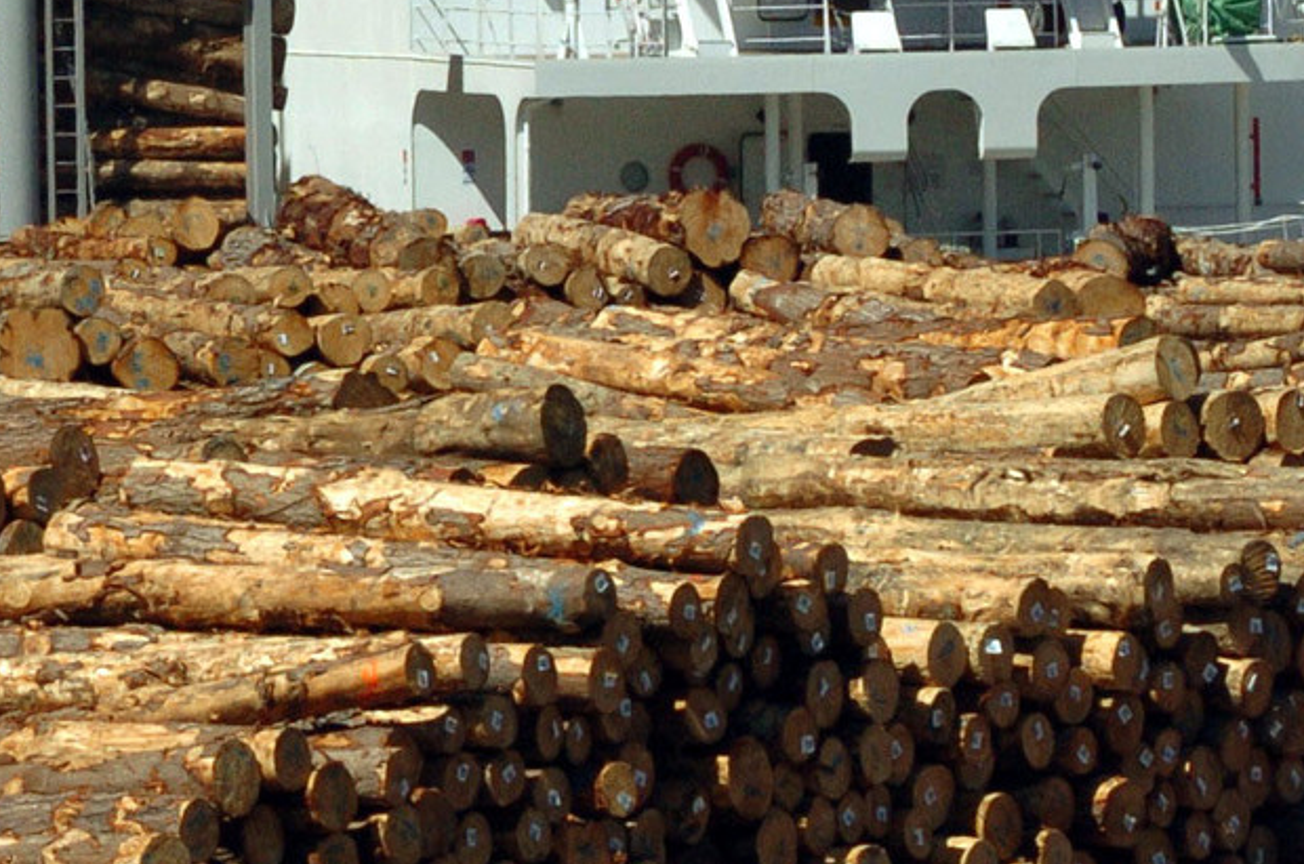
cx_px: -597
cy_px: 130
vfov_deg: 2.3
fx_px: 21839
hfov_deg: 3.4
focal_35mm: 604
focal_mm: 130
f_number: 13
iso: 320
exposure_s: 1/640
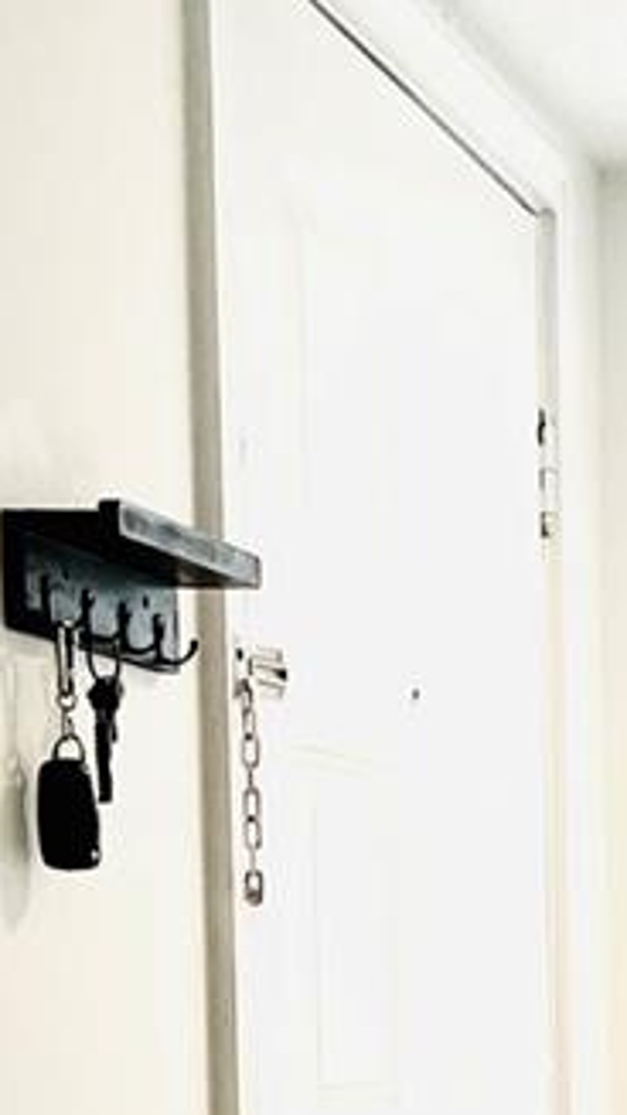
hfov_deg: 10.8
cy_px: 1245
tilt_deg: -5.0
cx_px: 1360
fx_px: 2955
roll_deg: +0.0
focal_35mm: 100
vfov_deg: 20.3
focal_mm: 5.1
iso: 32
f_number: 1.6
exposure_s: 1/197
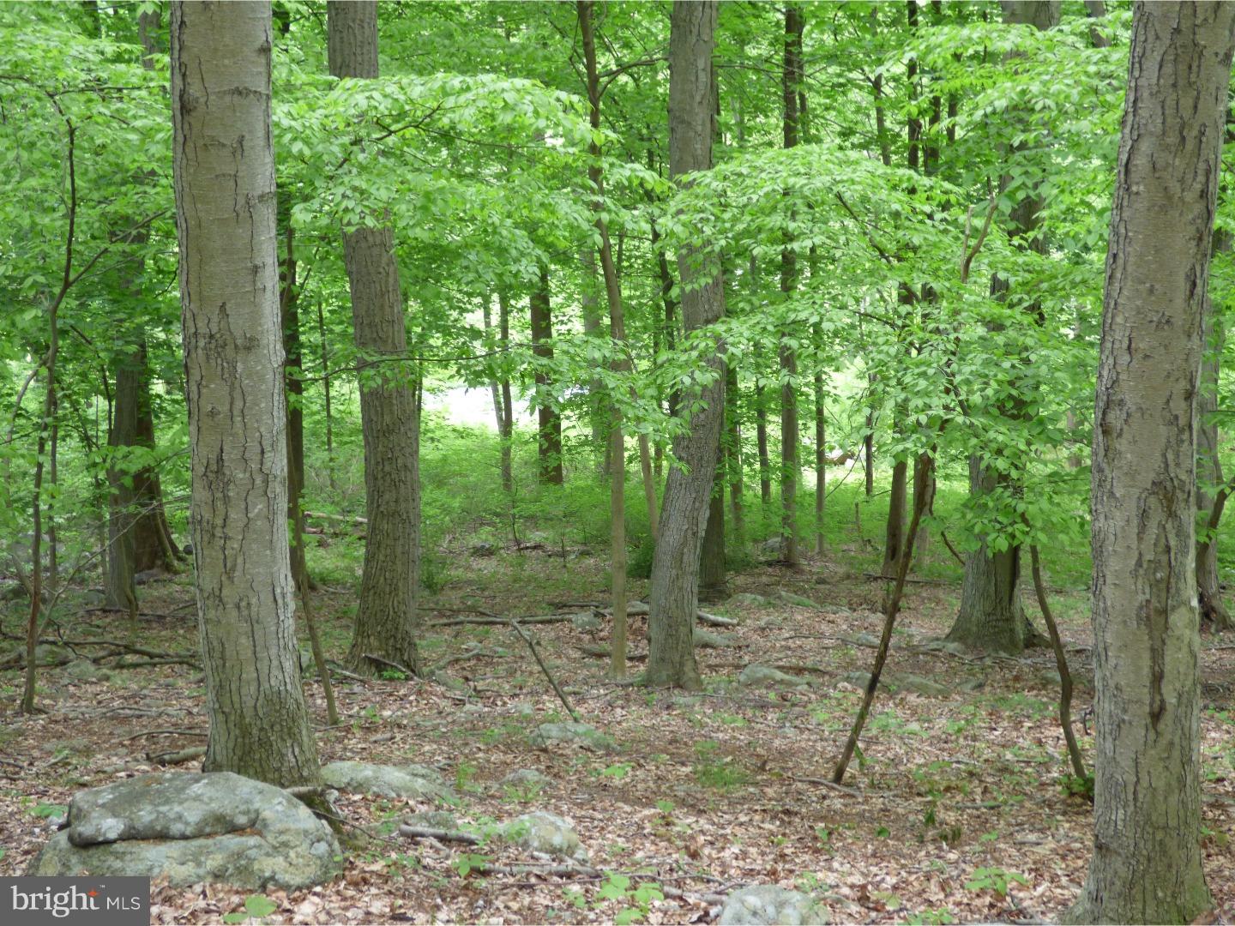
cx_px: 618
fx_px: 1784
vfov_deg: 29.1
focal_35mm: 50
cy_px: 463
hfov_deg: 38.2
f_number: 3.8
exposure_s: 1/60
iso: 250
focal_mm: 8.68
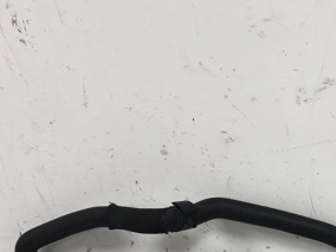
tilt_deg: -29.6
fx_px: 612
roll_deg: +7.1
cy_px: 272
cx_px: 316
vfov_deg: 22.1
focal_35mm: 63
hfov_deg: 29.2
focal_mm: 4
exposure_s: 1/33
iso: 20
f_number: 1.8
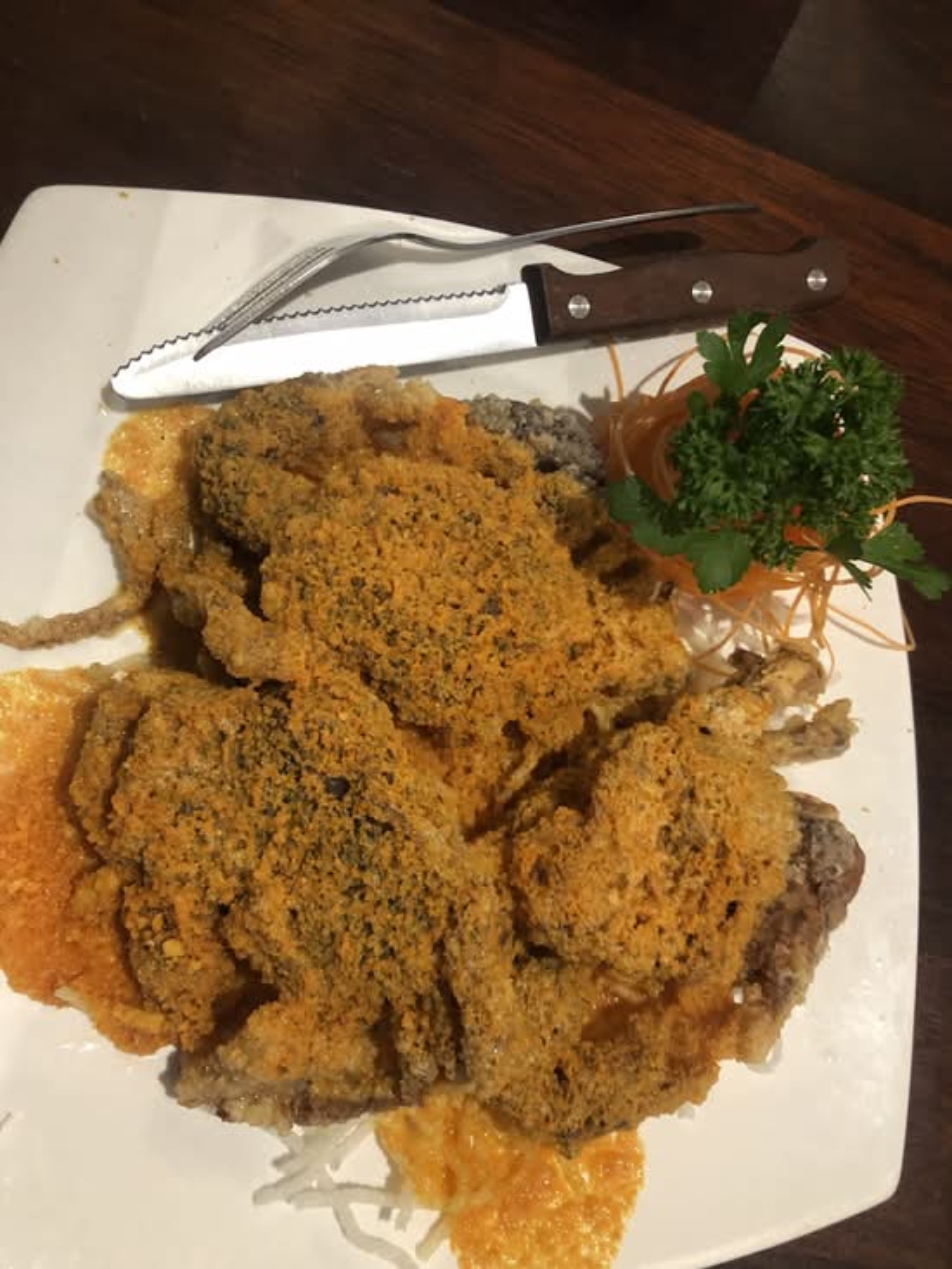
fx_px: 1026
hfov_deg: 49.8
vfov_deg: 63.4
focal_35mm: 28
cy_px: 634
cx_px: 476
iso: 100
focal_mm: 4
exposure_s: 1/13
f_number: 1.8
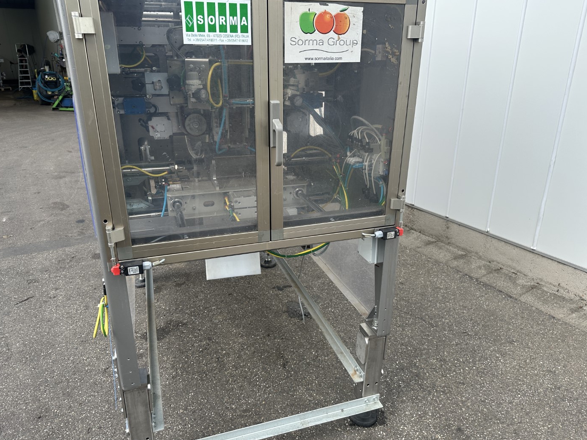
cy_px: 219
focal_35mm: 25
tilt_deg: -20.4
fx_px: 424
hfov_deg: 69.4
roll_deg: +0.2
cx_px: 288
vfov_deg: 54.9
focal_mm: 6.86
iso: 80
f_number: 1.78
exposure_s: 1/1433
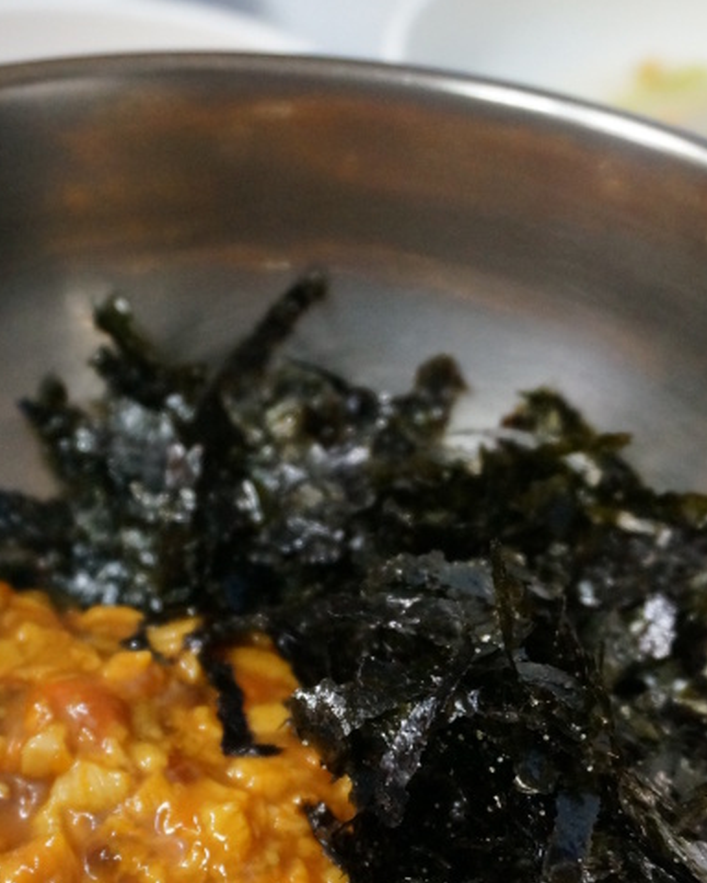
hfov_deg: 23.1
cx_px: 293
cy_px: 613
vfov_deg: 28.5
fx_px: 1725
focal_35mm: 66
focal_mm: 23
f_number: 4
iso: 2500
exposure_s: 1/160
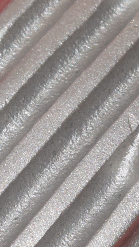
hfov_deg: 2.9
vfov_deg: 5.1
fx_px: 2755
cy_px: 231
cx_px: 91
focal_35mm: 421
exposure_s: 1/200
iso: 1250
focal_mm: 55
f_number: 5.6
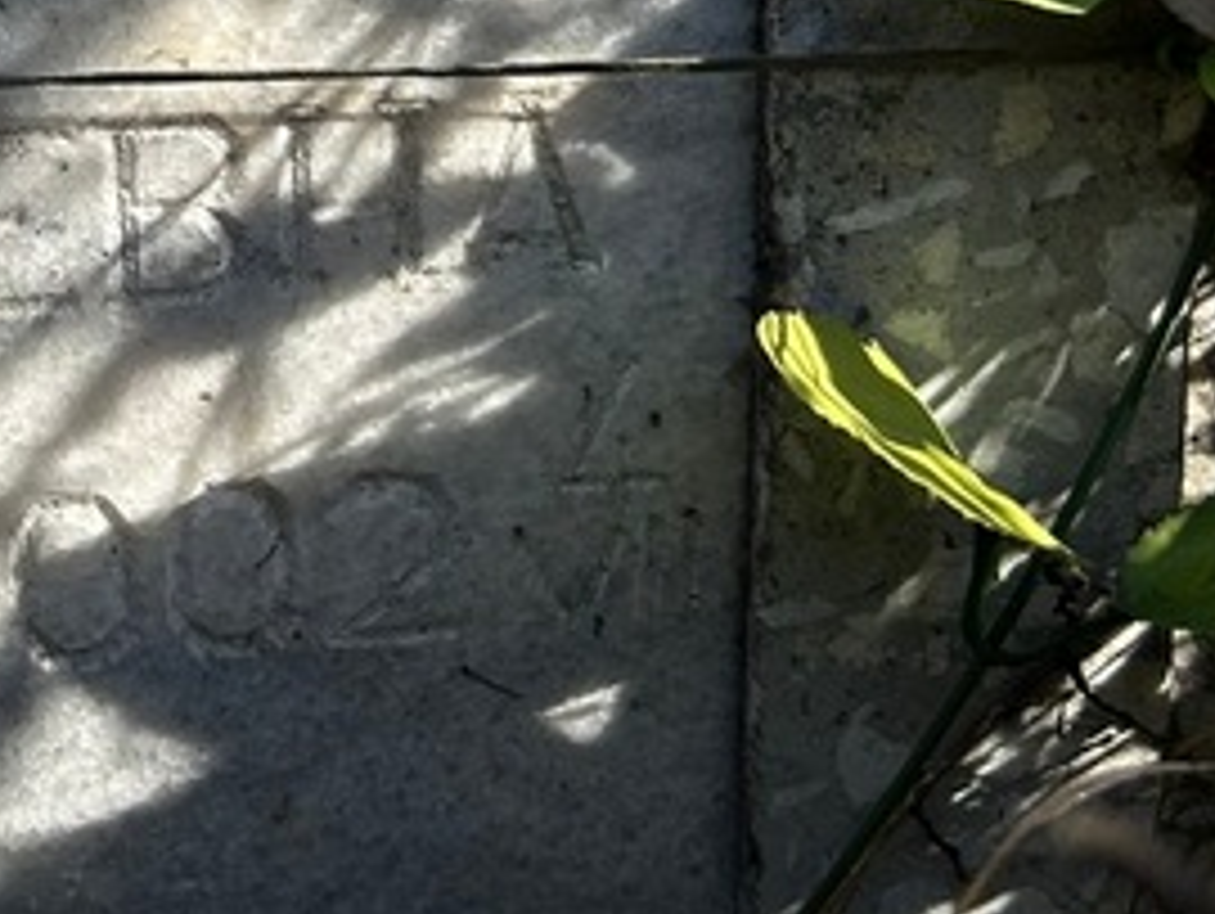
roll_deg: -2.5
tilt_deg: -15.2
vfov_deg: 18.3
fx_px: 2705
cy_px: -131
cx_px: -216
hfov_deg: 23.3
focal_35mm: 77
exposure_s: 1/2762
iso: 50
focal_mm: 5.7
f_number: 1.5
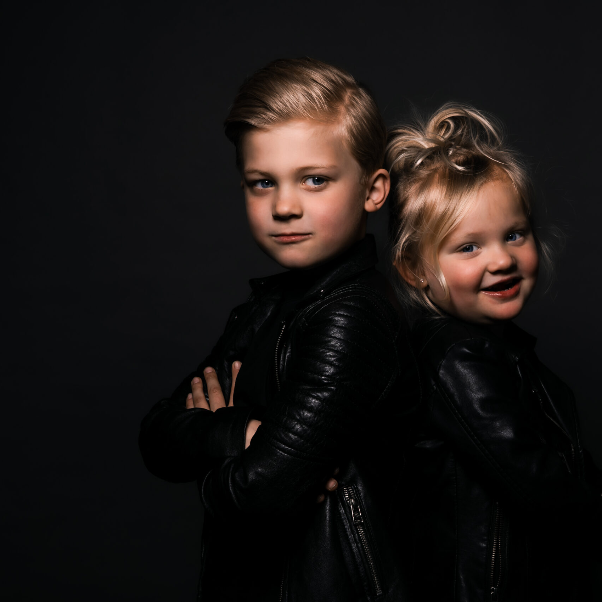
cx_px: 444
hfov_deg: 23.5
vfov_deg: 23.7
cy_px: 300
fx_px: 1436
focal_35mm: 73
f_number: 13
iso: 200
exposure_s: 1/125
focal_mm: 57
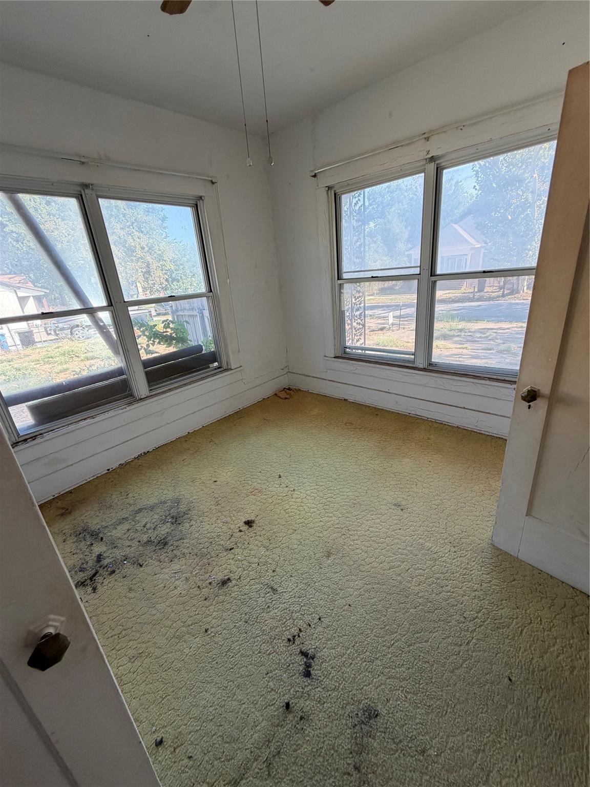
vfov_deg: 102.1
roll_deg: +3.5
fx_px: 318
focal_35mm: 14
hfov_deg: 85.7
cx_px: 295
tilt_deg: -19.9
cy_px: 394
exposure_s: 1/121
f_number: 2.2
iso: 80
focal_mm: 2.22
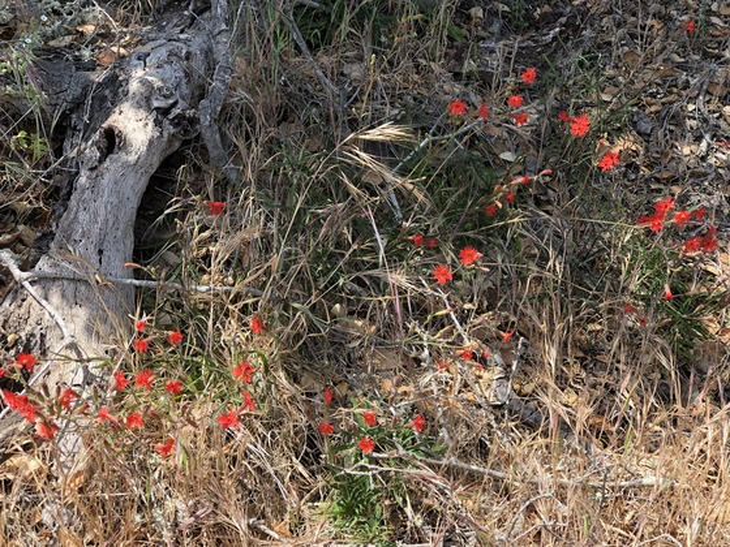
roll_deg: +1.5
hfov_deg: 33.8
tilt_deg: -18.0
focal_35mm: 57
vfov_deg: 25.7
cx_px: 365
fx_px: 1202
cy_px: 274
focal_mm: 6.6
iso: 20
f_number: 2.8
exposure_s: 1/151
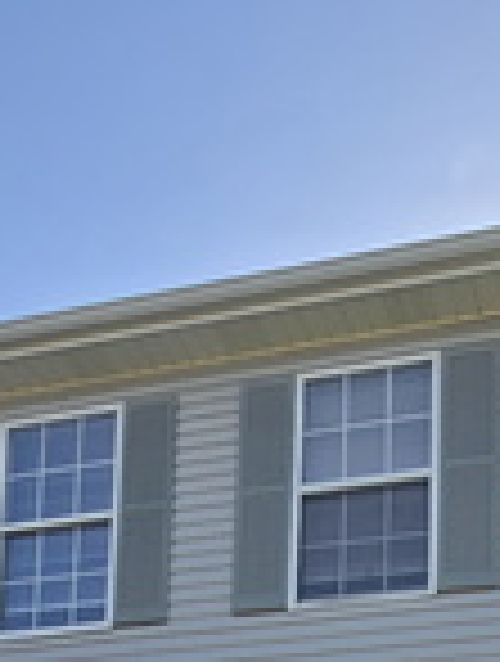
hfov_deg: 30.4
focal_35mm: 47
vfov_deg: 28.8
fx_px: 901
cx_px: 383
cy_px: 948
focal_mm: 2.2
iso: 50
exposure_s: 1/2082
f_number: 2.2
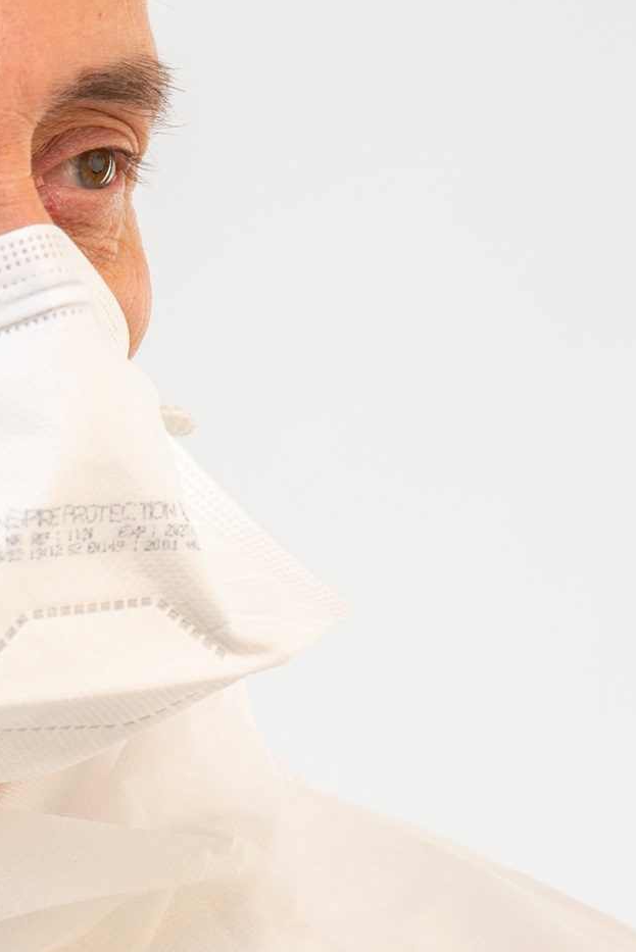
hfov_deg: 2.1
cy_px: 791
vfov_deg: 3.2
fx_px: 16993
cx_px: -144
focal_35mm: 642
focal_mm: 200
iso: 100
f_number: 8
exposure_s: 1/200
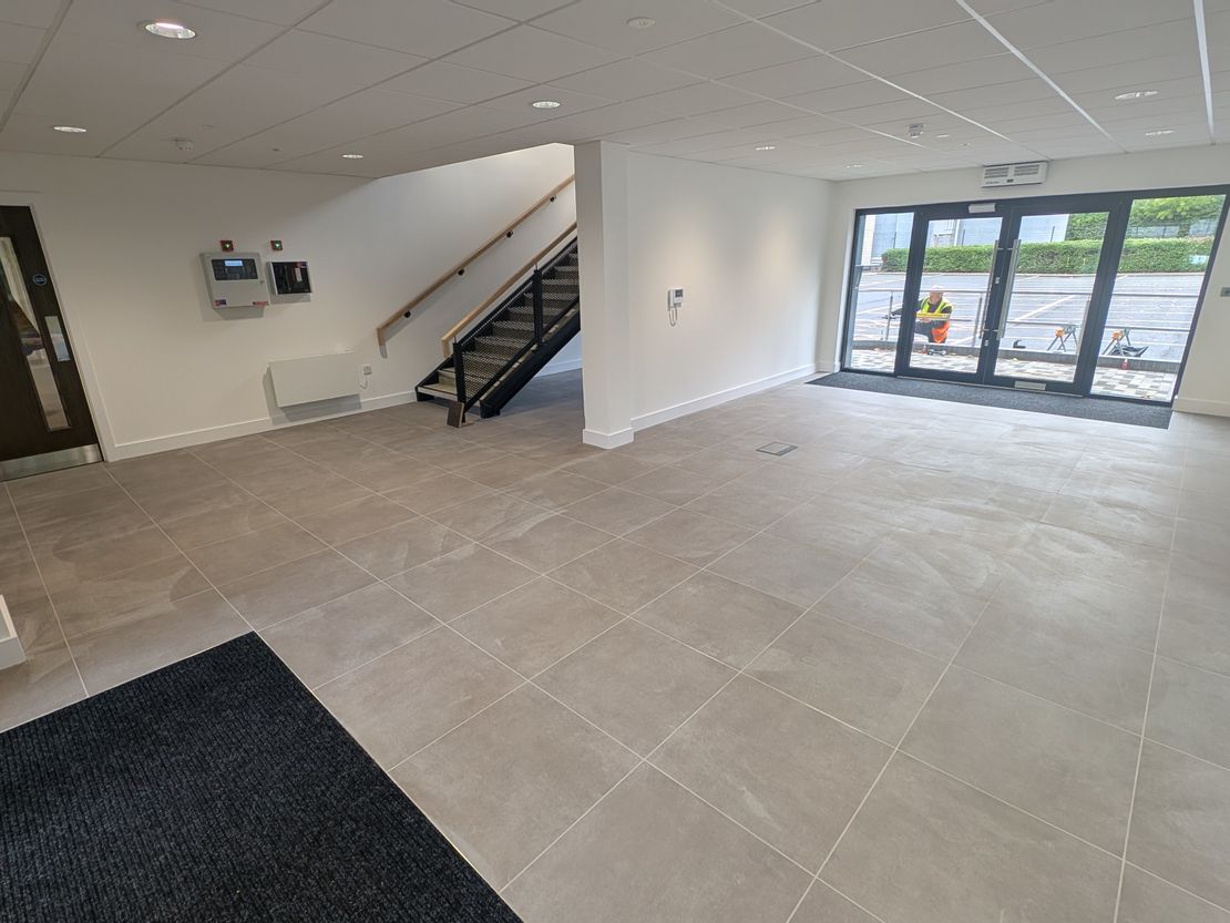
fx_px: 426
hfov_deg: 110.5
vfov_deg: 94.5
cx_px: 615
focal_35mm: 12
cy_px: 462
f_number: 1.95
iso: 31
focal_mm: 2.23
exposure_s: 1/68.5
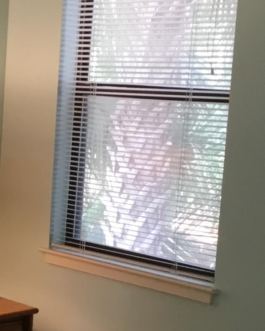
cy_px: 238
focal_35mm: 105
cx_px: -115
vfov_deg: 18.2
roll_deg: -1.8
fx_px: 1029
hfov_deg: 13.9
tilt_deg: -10.0
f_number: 2.4
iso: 64
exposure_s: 1/30
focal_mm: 3.3
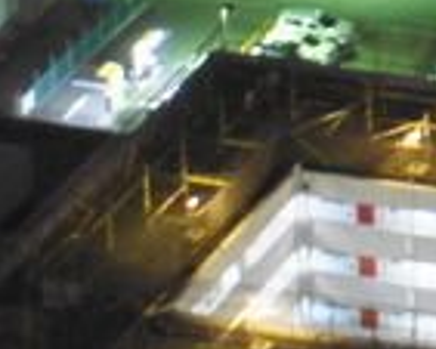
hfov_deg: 4.3
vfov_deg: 3.6
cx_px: 1602
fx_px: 5410
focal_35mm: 419
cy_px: -483
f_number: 4.5
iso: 6400
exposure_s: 1/6
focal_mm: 35
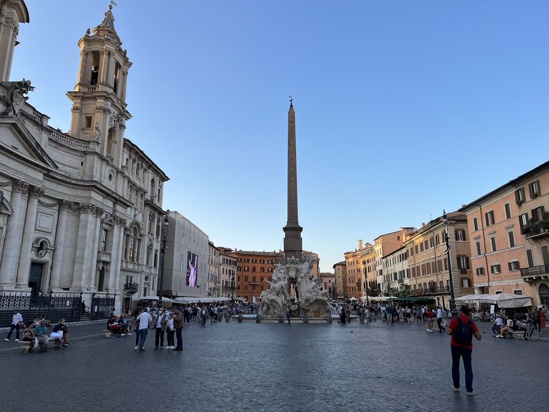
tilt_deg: +13.8
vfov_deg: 53.1
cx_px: 274
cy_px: 206
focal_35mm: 26
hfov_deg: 67.3
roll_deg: +0.2
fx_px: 412
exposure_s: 1/1196
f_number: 1.5
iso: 50
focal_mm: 5.7
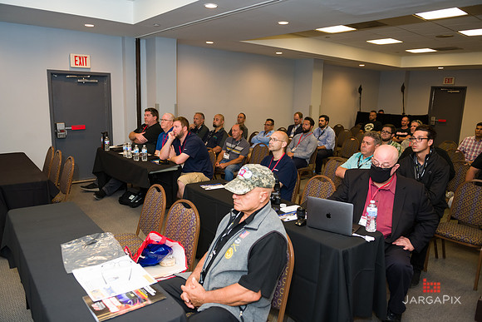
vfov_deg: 49.6
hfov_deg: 69.4
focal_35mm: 26
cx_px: 241
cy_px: 161
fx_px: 348
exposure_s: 1/125
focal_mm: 26
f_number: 3.2
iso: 1000
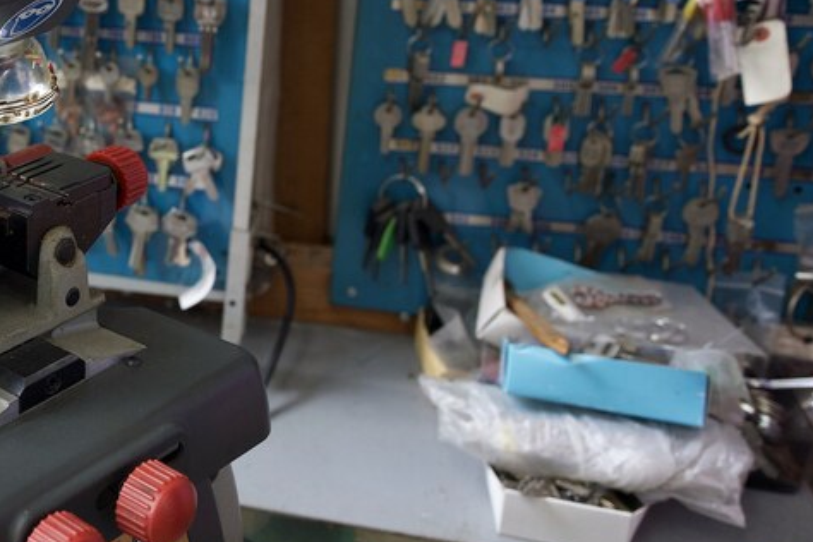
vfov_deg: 24.8
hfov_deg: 31.0
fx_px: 1219
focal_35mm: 54
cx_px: -168
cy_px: 142
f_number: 4
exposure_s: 1/160
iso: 800
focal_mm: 20
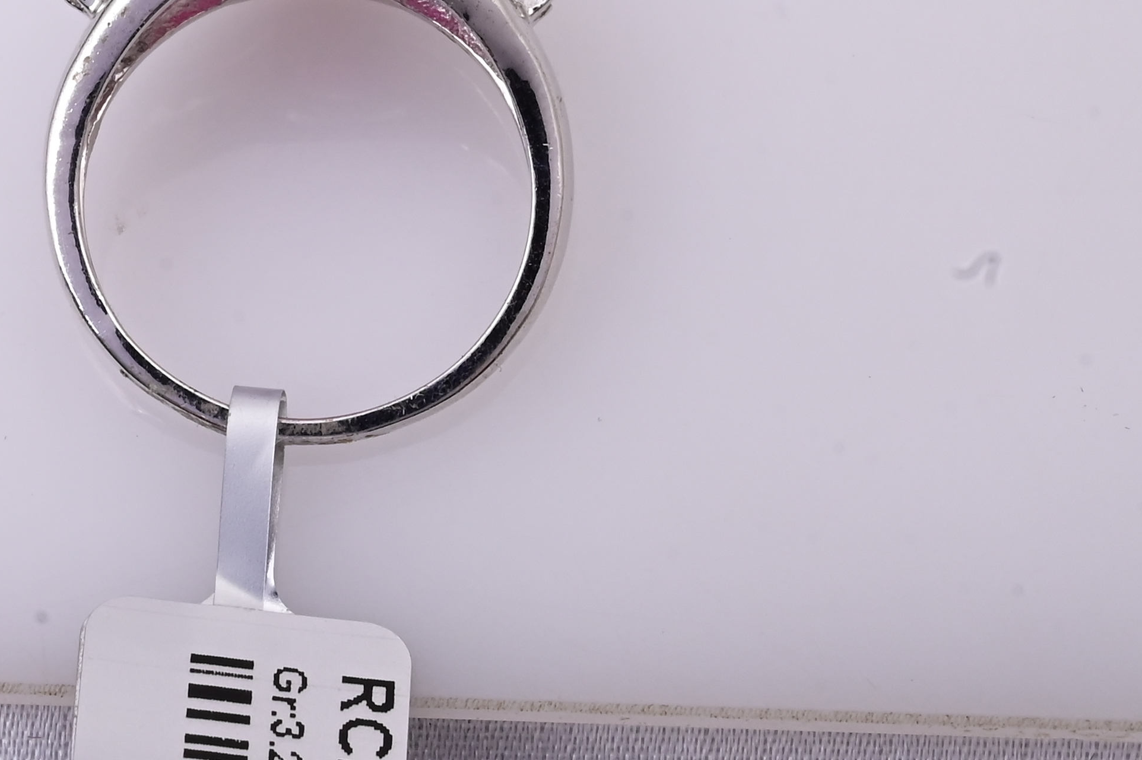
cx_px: 240
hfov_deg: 9.3
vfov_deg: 6.2
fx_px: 6974
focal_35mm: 220
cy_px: 140
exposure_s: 1/80
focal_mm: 70
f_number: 20
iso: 640
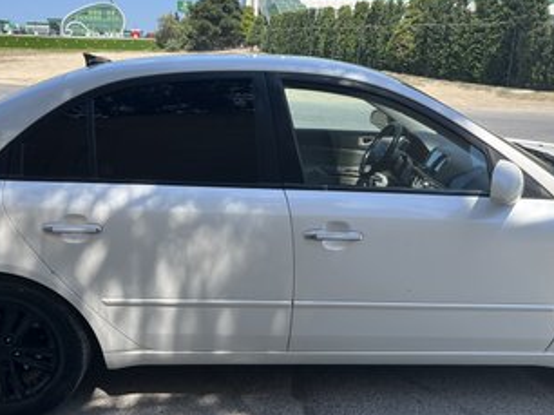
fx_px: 544
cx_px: 255
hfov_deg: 53.9
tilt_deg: -15.2
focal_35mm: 34
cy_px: 199
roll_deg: -1.5
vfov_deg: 41.7
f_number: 1.6
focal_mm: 5.1
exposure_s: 1/1517
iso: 50
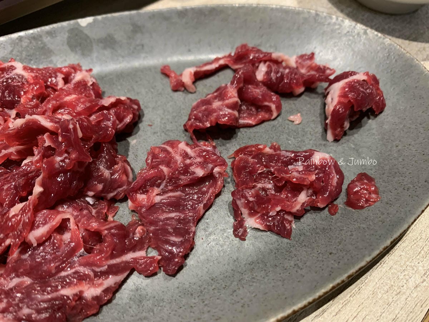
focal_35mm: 26
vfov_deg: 53.1
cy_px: 161
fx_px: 322
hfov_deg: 67.3
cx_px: 214
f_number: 1.8
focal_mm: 4.25
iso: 250
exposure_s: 1/60
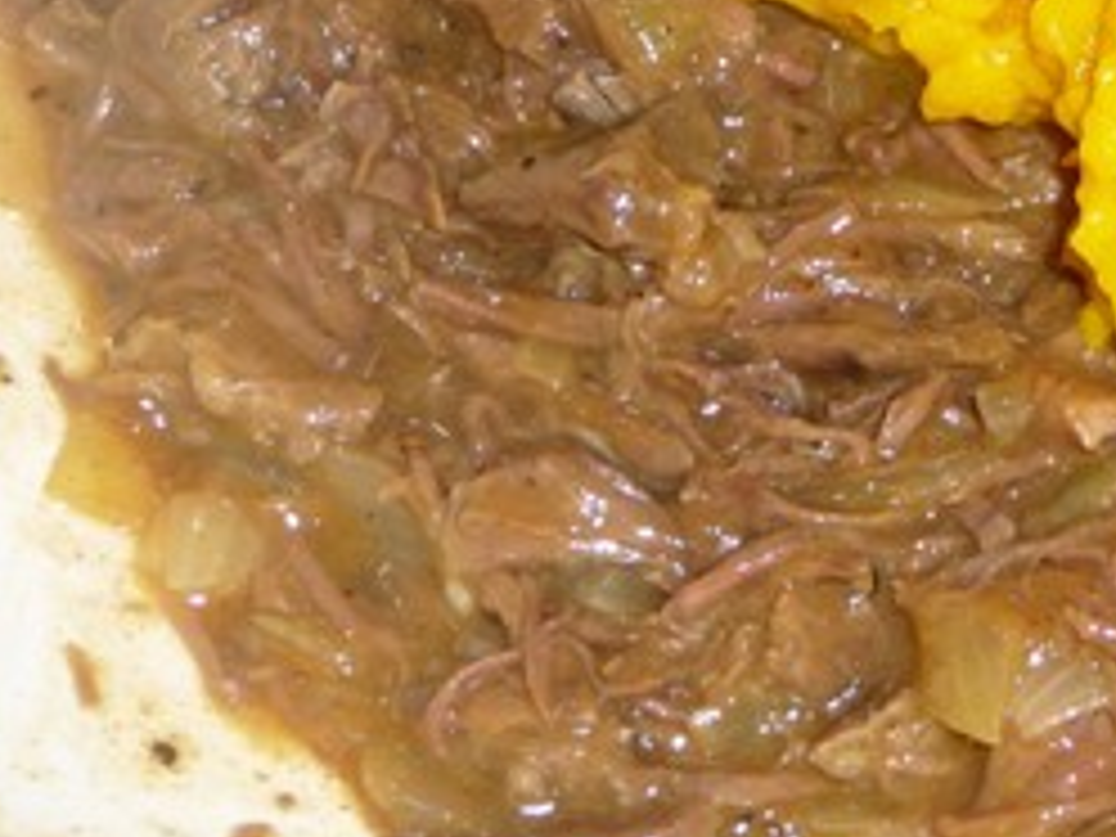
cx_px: 1292
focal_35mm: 116
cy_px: -130
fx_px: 3740
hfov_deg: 16.4
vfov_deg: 12.5
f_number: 4.1
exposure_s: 1/30
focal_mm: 7.6
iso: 100
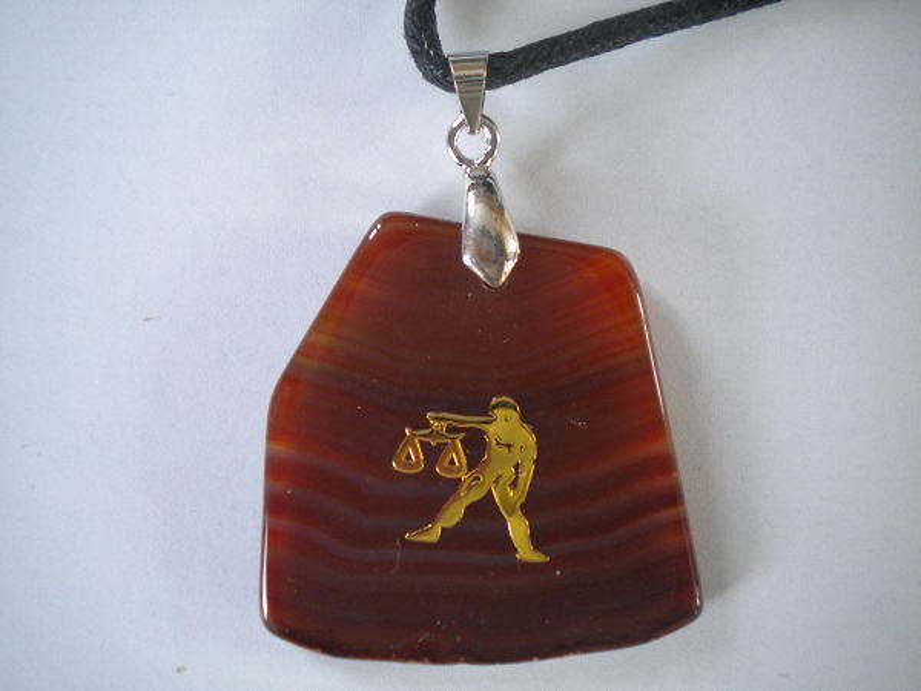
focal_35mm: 41
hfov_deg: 45.8
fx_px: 1091
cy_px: 346
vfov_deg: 35.1
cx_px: 460
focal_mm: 7.4
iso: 303
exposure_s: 1/60
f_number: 3.5
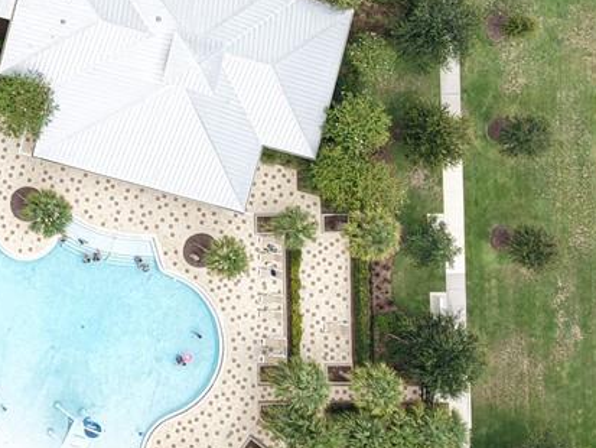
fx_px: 1602
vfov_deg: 15.6
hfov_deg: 17.8
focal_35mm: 93
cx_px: -401
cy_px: -19
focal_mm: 8.67
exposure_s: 1/1600
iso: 160
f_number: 1.8
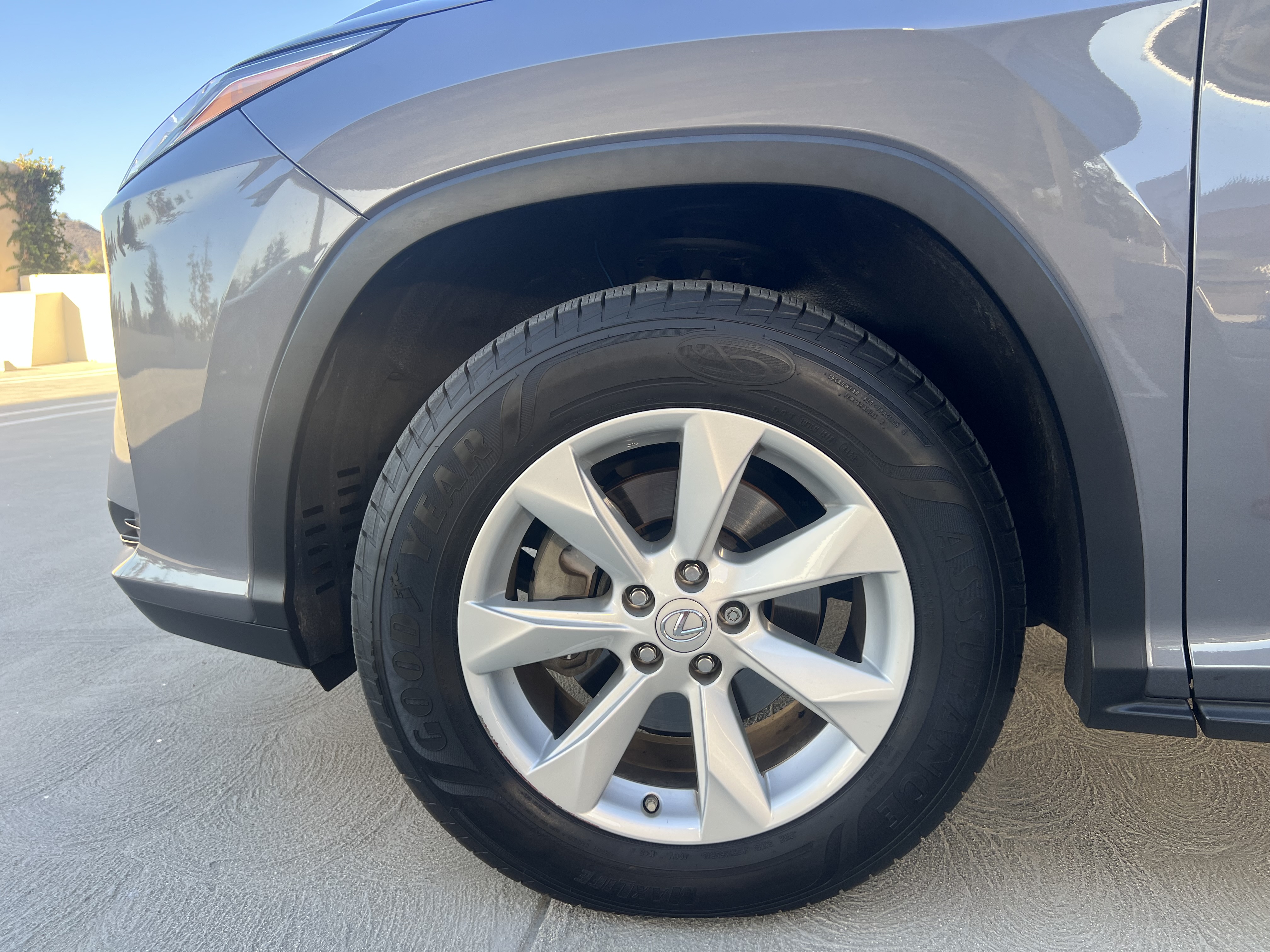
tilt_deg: -8.6
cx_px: 635
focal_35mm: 26
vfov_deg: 53.1
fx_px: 954
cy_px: 476
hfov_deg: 67.3
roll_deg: +0.4
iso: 40
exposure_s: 1/293
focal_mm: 5.7
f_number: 1.5
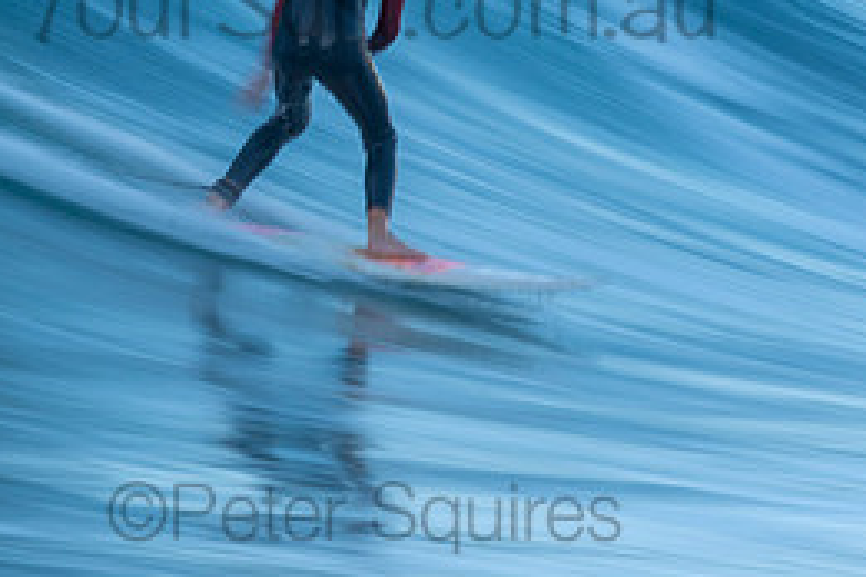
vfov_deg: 0.8
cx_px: 365
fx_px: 40025
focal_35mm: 1664
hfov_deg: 1.2
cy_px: -38
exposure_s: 1/20
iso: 100
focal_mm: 500
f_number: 16
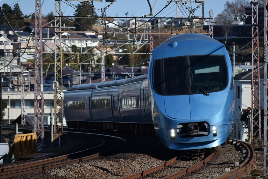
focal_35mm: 248
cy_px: 90
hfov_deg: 8.3
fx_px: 1844
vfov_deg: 5.6
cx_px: 134
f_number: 5.6
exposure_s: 1/1000
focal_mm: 165
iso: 100
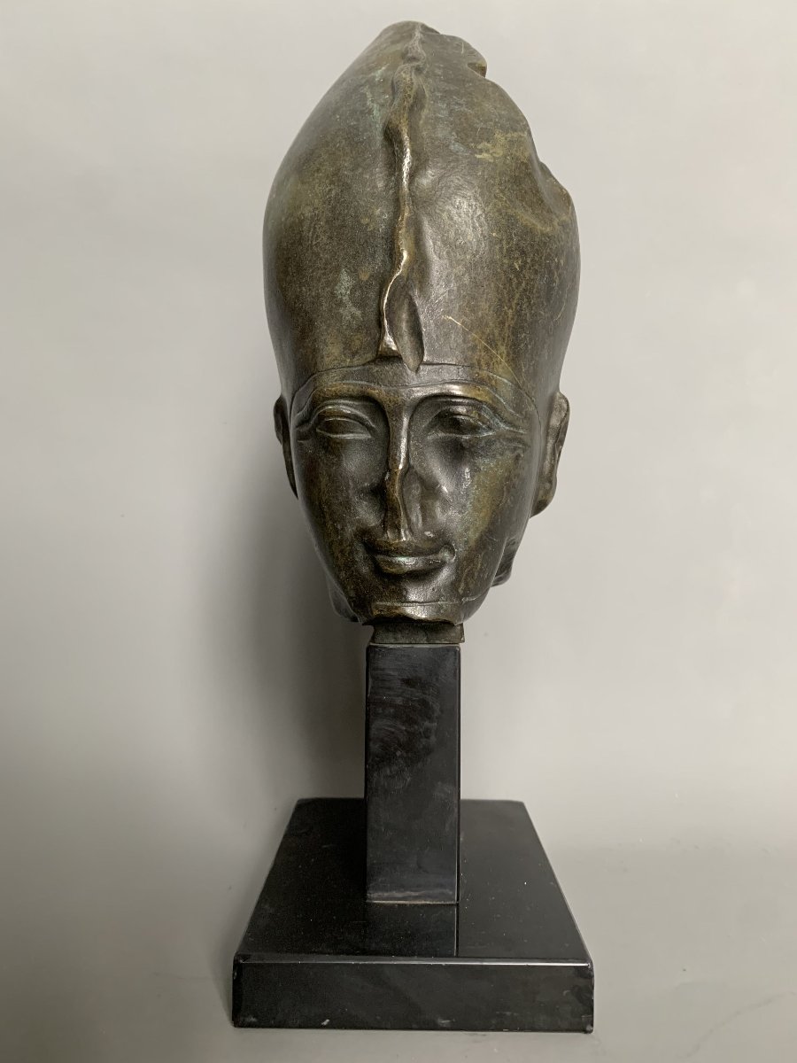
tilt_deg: +1.5
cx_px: 398
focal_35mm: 26
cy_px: 532
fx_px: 798
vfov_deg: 67.3
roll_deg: -0.7
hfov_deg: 53.1
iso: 160
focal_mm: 4.25
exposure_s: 1/60
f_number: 1.8
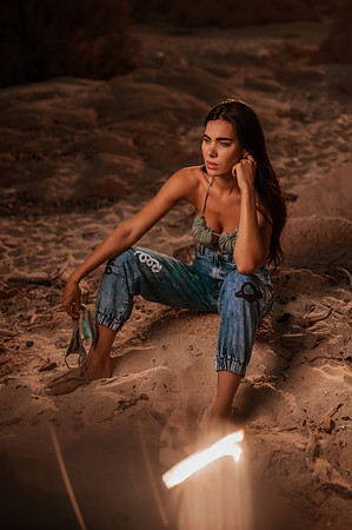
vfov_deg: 54.5
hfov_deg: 37.8
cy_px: 265
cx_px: 176
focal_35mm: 35
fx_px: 514
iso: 50
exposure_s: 1/8000
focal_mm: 35
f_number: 1.8
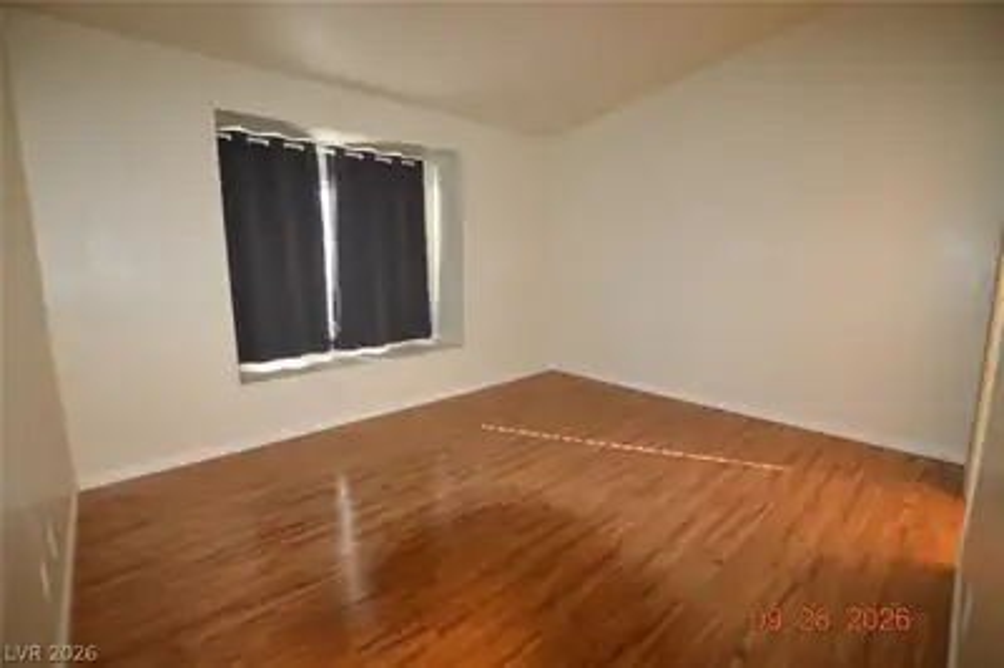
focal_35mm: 15
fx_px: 418
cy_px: 334
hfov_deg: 100.4
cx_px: 502
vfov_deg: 77.2
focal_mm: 10
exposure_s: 1/60
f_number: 3.5
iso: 2200
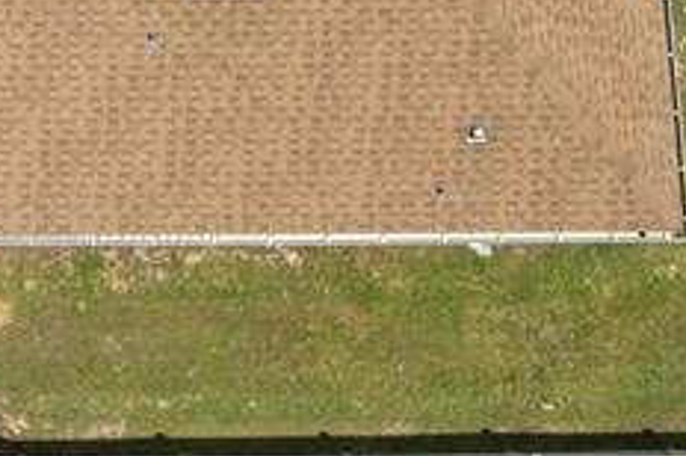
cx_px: 98
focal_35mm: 97
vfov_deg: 13.0
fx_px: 1846
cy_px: -309
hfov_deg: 20.7
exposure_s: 1/1600
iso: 120
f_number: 2.8
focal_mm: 8.38
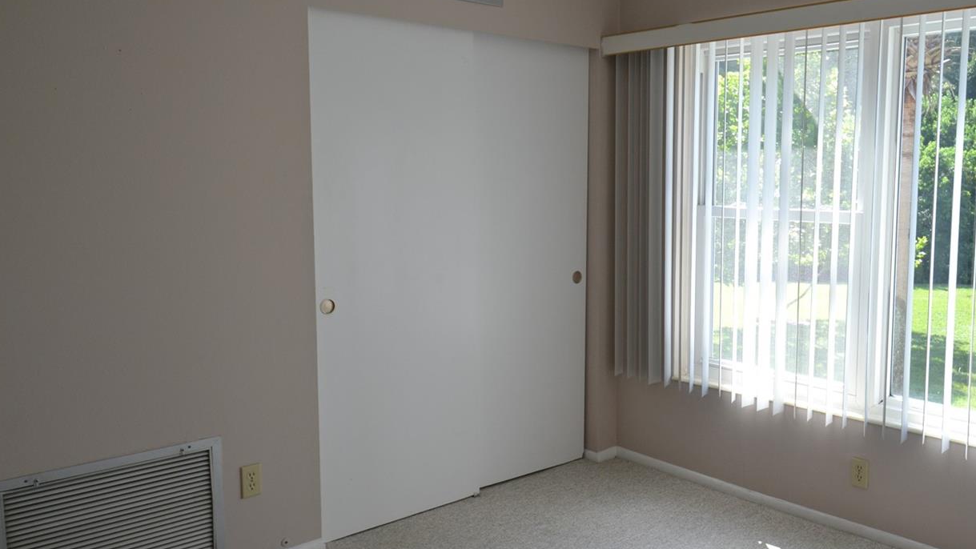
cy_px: 265
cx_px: 608
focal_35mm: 33
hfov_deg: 58.7
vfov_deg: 35.6
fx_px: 854
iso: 320
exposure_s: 1/125
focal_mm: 16
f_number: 5.6
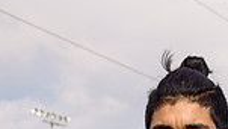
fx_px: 828
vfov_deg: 8.0
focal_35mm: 137
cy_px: 331
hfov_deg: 15.5
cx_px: 201
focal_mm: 44
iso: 80
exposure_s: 1/200
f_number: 8
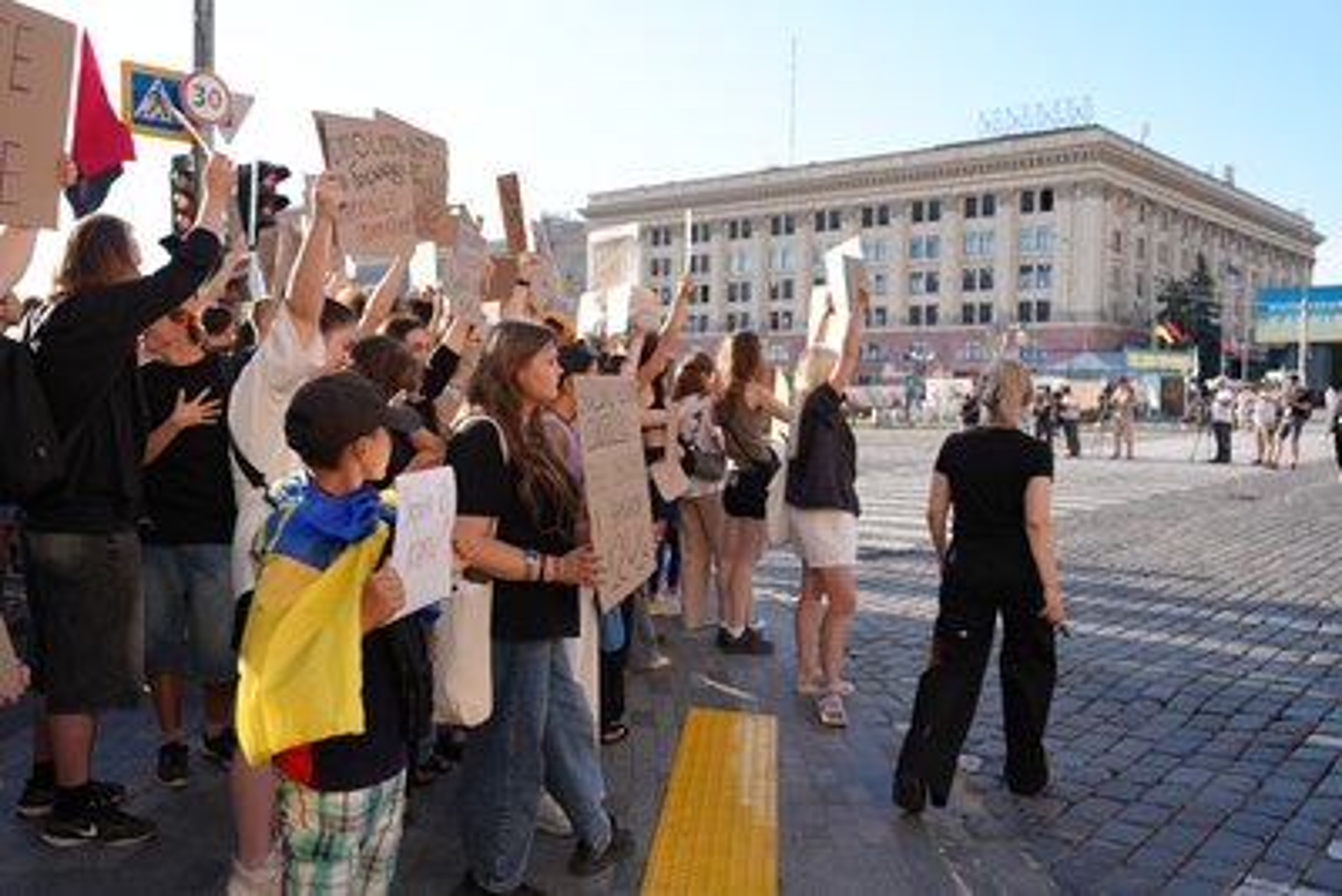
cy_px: 448
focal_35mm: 31
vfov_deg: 42.4
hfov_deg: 60.3
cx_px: 671
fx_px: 1156
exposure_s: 1/250
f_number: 4
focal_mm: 31
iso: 80
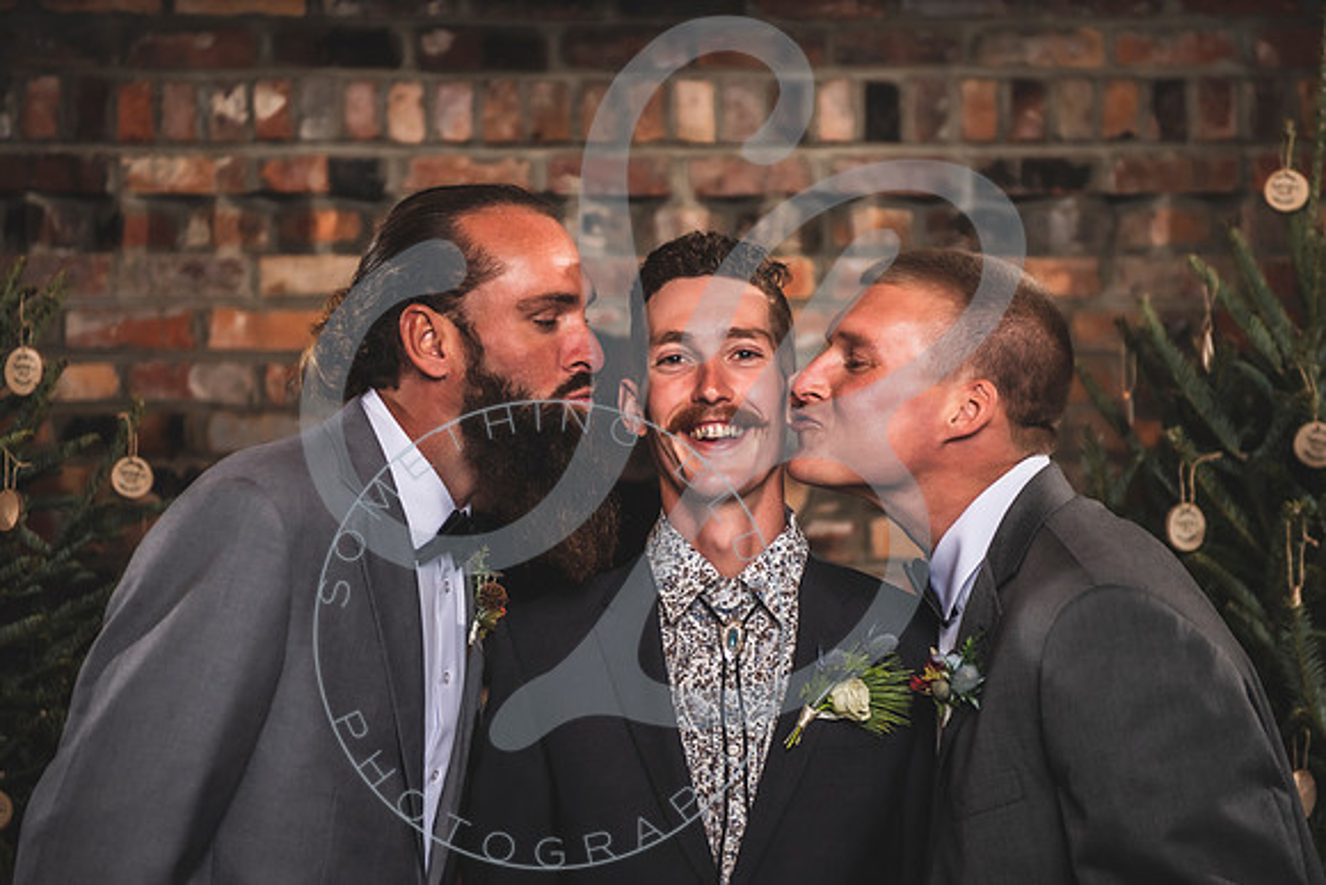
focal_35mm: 73
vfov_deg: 18.8
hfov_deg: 27.8
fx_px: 2676
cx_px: 649
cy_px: 443
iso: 200
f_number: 2.8
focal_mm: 70
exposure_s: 1/160
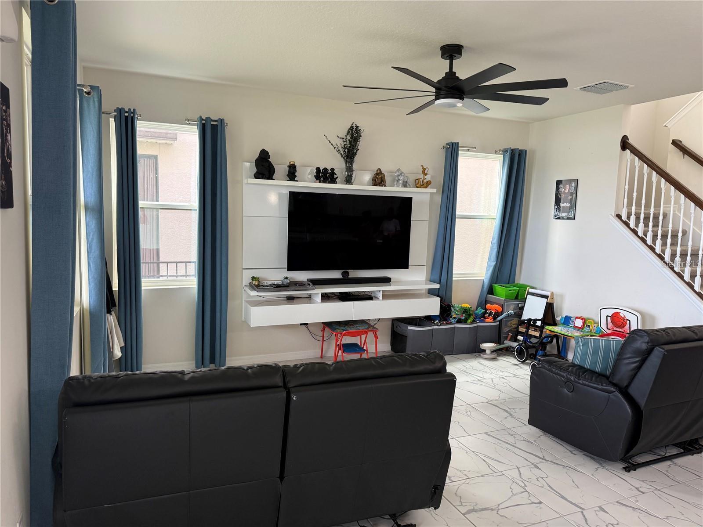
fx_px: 487
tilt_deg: -5.3
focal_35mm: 24
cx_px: 352
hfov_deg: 71.6
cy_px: 264
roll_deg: -2.0
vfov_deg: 56.8
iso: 160
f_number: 1.78
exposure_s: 1/120
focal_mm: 6.76
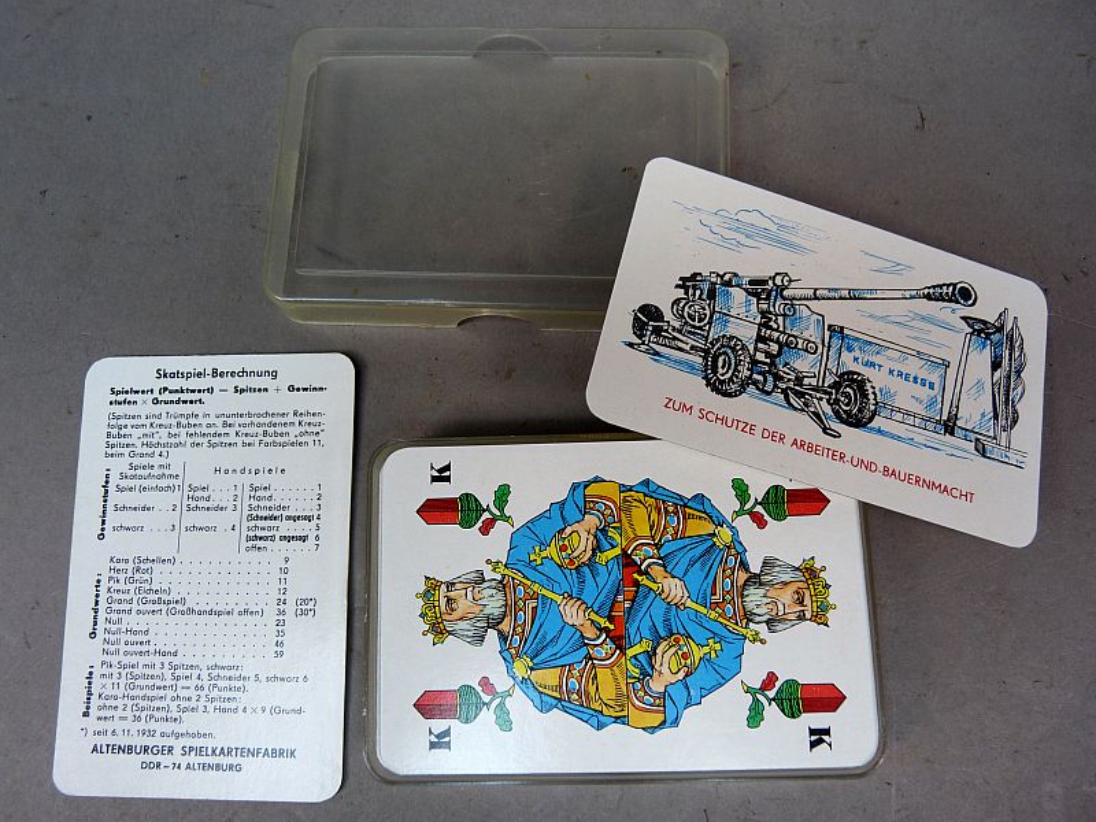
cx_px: 548
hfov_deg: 65.3
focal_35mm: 27
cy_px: 411
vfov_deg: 51.4
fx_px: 855
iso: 100
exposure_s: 1/40
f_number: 2.8
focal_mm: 4.8
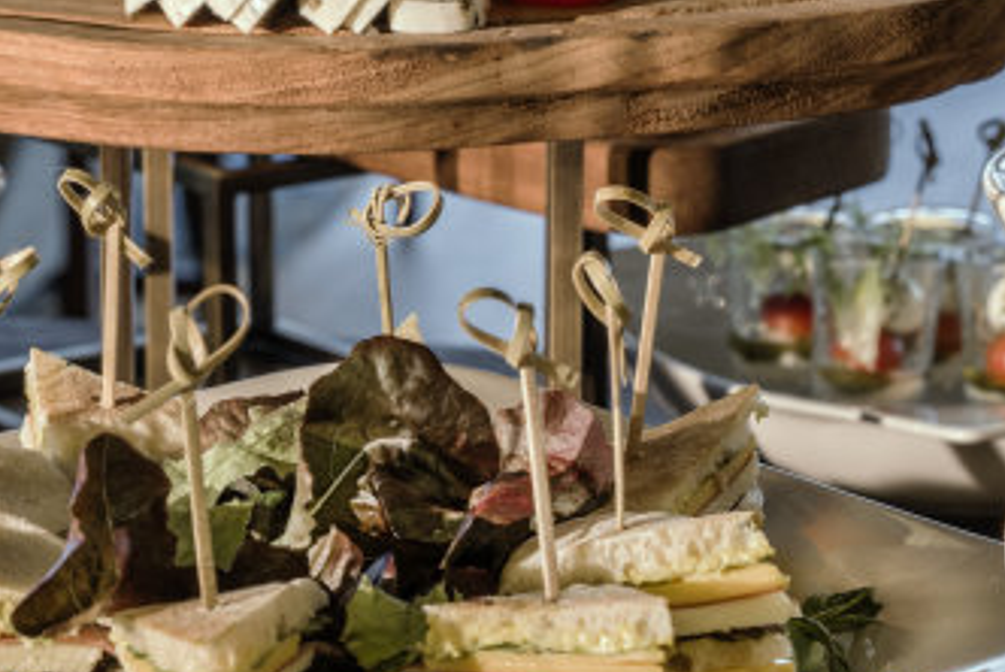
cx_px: -54
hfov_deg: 13.1
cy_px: 271
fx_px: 4303
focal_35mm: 154
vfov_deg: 8.9
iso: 100
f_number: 10
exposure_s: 1/4
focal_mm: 50
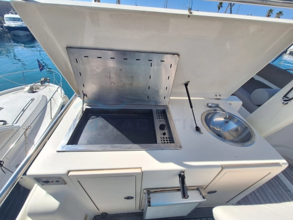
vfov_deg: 90.0
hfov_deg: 106.2
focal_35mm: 13
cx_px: 146
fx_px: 110
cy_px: 110
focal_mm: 1.74
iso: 40
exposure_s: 1/2538
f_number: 2.2
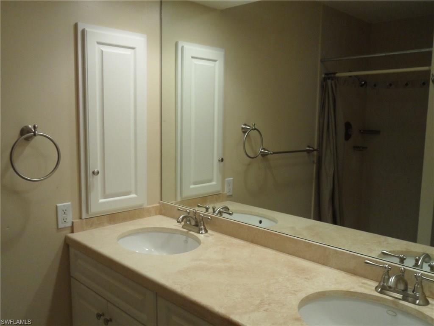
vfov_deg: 44.2
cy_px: 163
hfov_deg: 56.8
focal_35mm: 32
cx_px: 217
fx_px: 401
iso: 320
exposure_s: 1/45
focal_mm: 5.7
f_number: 3.7
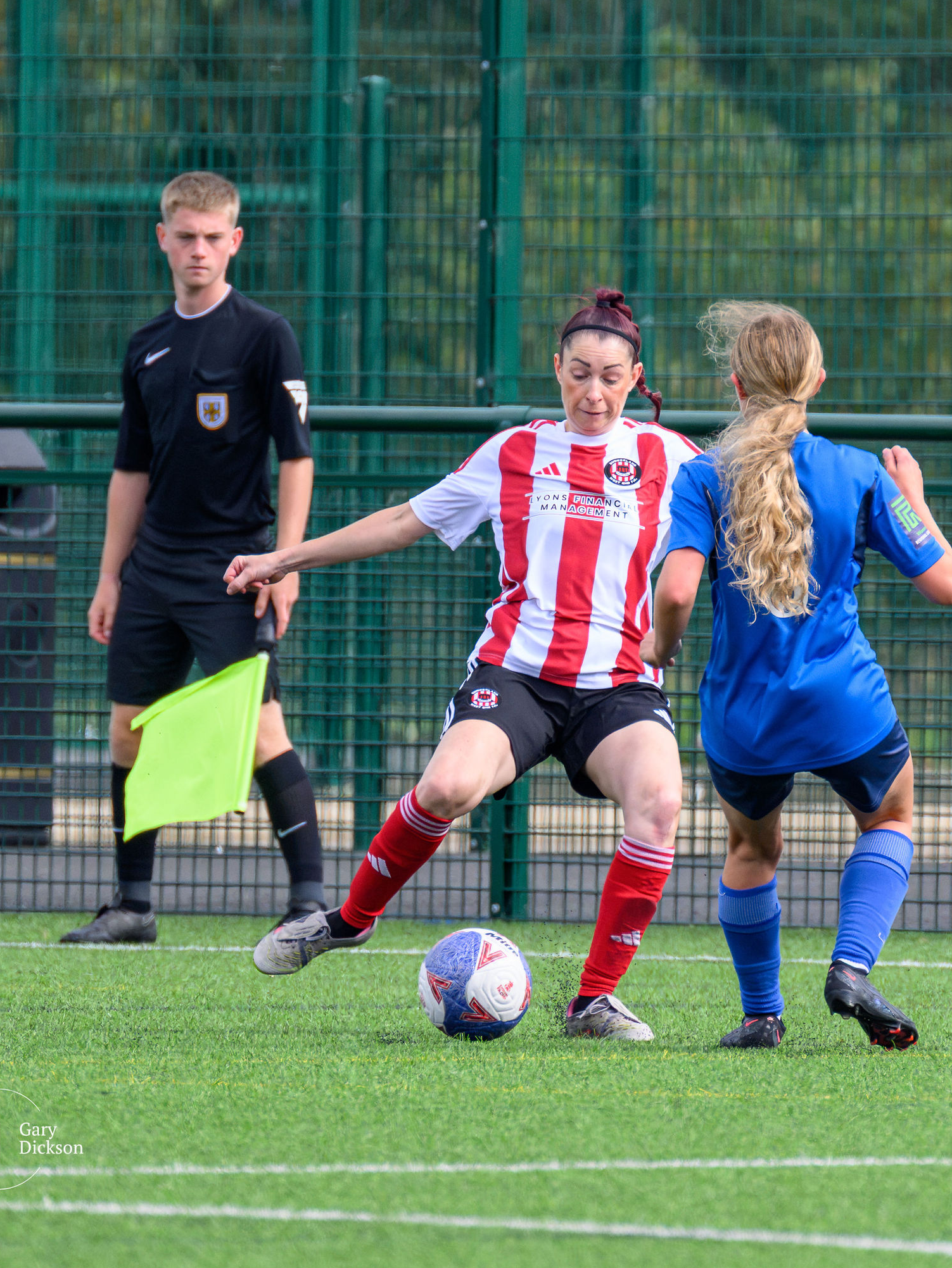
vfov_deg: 1.8
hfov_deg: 1.3
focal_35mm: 1108
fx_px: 40616
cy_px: 498
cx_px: 655
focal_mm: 400
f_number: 5.6
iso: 1250
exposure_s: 1/2500
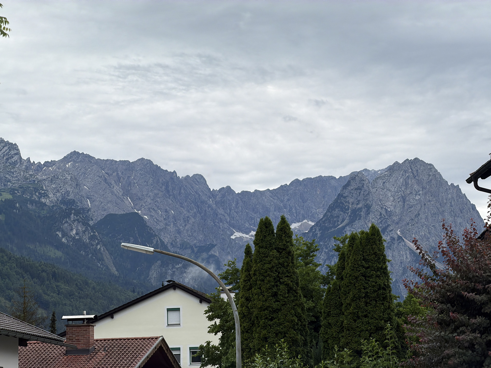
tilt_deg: +9.5
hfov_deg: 19.6
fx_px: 1418
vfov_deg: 14.8
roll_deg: +0.5
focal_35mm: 100
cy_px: 184
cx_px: 246
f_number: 2.8
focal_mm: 16.89
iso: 40
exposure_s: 1/638
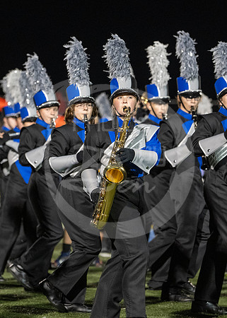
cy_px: 123
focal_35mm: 243
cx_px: 124
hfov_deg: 5.9
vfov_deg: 8.3
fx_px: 2198
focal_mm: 135
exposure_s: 1/500
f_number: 2.8
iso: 4000
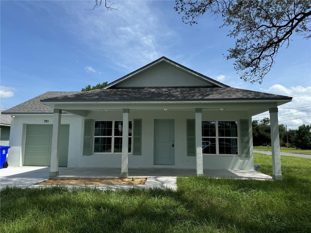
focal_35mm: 24
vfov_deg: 56.8
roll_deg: -0.2
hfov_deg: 71.6
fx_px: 216
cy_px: 116
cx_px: 156
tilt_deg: +6.4
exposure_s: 1/5348
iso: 80
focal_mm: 6.76
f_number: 1.78
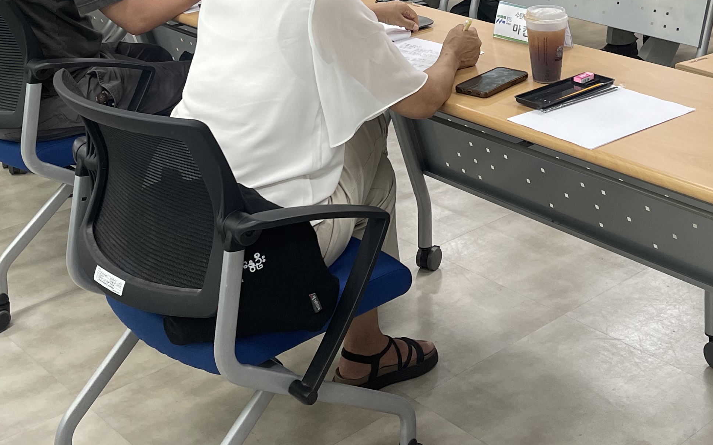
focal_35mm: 55
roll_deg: -0.5
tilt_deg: -9.9
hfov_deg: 36.5
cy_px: -90
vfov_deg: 21.8
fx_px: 1069
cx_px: 485
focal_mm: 5.1
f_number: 1.6
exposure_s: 1/120
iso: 100
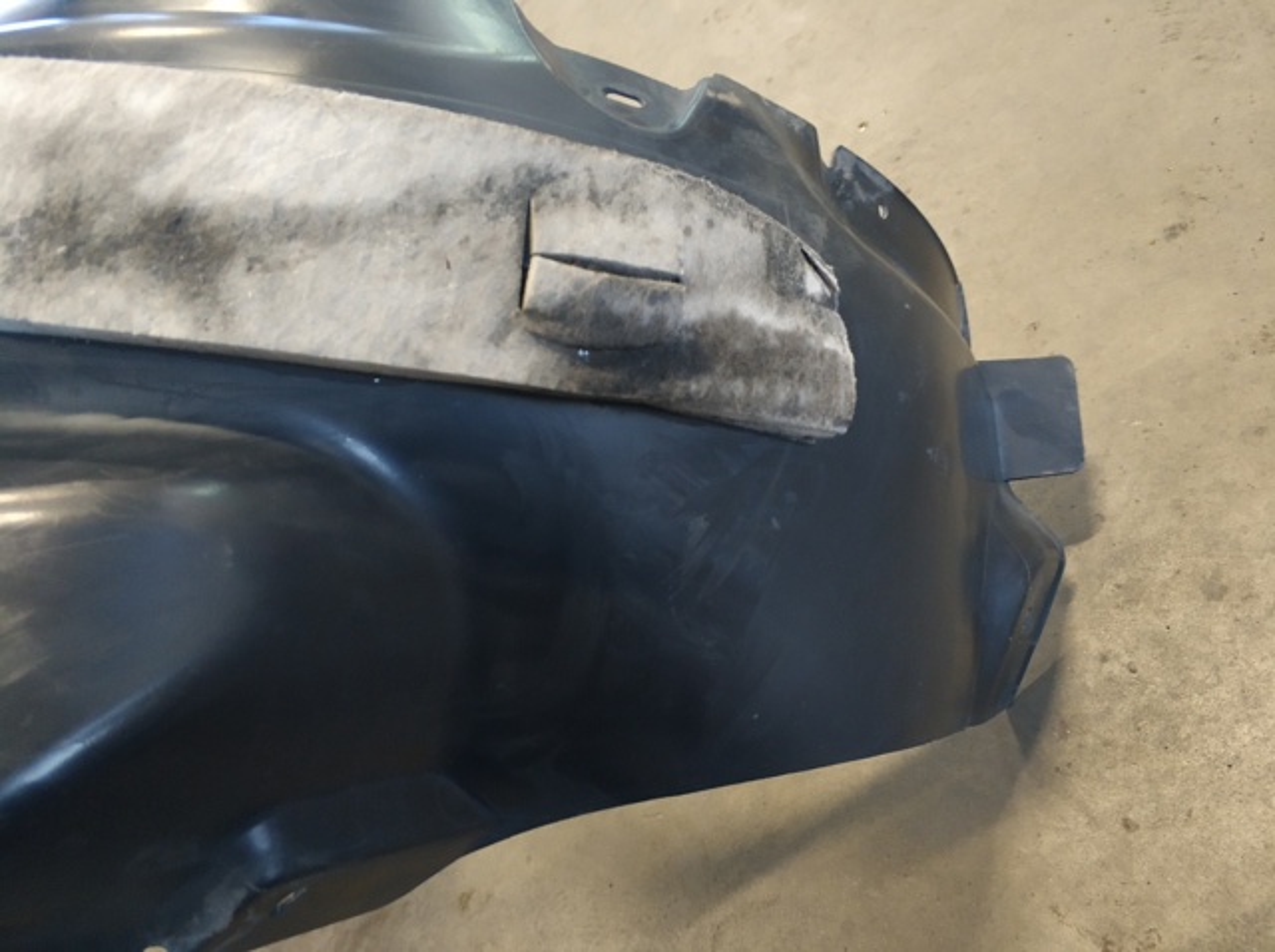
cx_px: 638
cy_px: 476
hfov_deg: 65.4
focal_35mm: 27
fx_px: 993
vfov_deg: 51.2
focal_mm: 3.82
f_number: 1.8
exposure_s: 1/12
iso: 1195
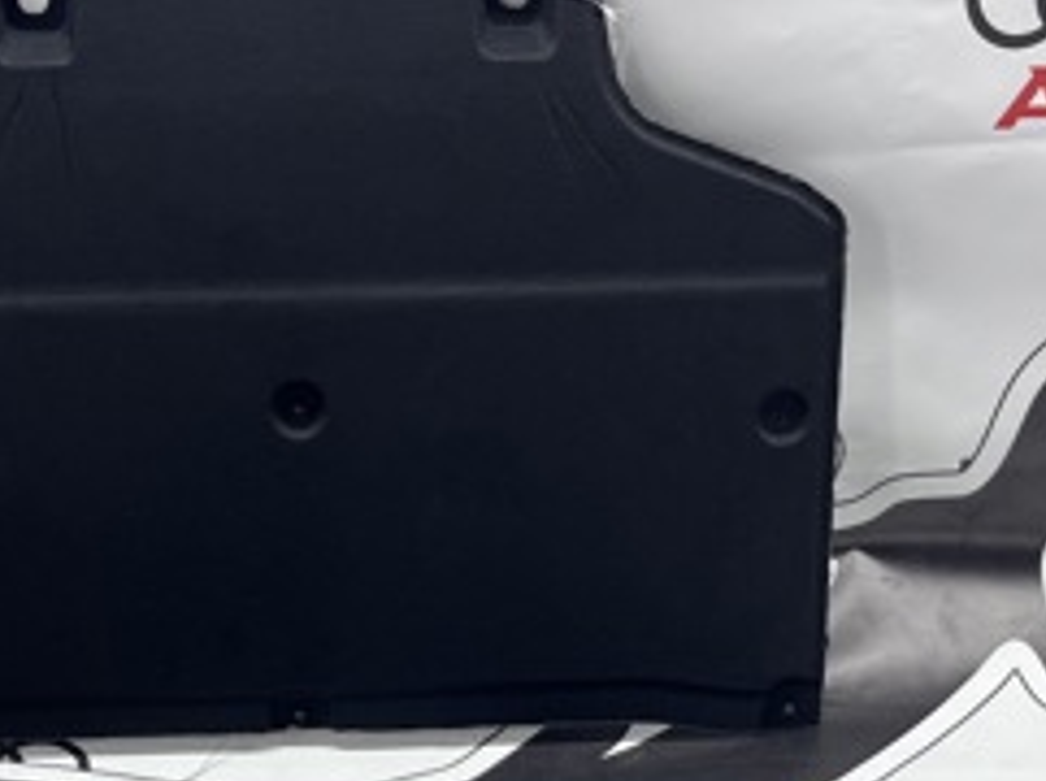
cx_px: 365
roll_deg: -0.4
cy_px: 827
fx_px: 2082
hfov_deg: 28.1
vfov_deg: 20.4
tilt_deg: -38.6
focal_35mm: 69
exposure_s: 1/122
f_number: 1.6
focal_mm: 5.1
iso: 50
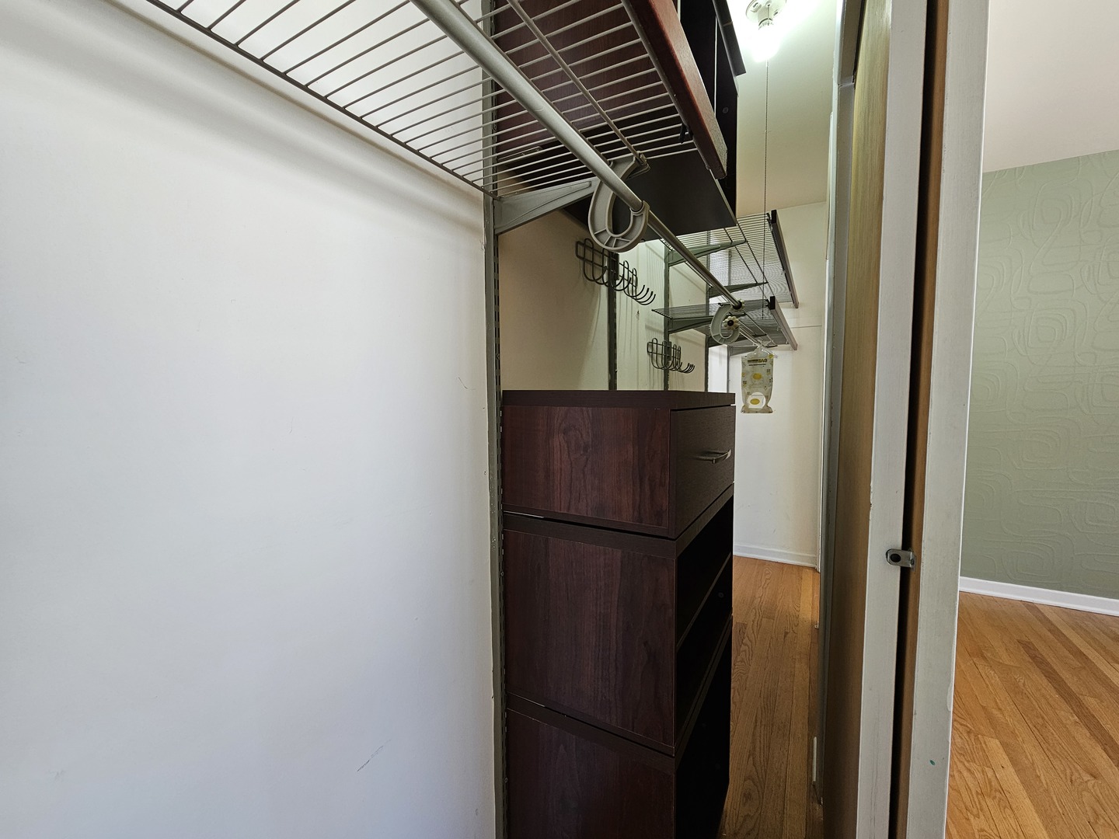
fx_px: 420
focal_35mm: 13
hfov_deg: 106.2
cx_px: 560
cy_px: 420
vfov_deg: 89.9
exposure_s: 1/60
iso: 80
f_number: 2.2
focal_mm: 2.2
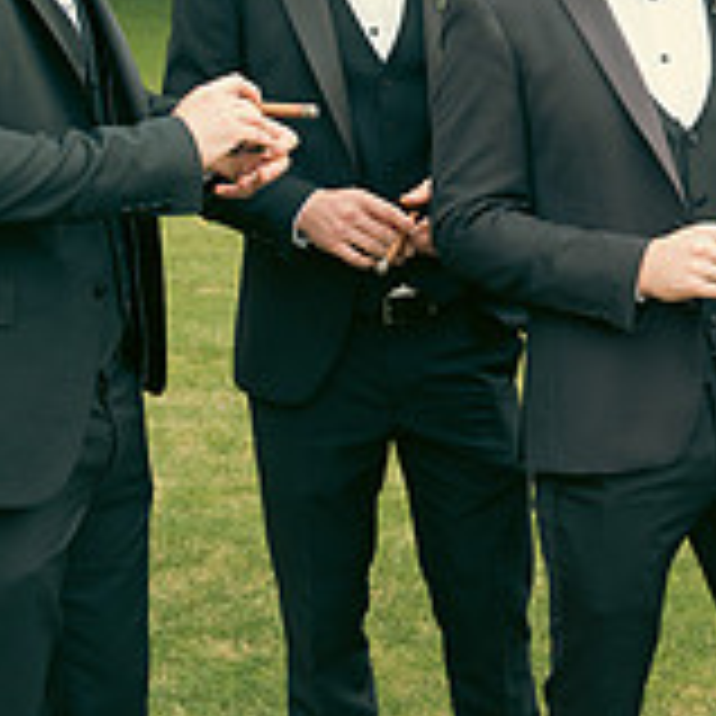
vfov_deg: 19.3
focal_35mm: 90
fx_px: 2106
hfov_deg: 18.4
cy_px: 272
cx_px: 829
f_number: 3.5
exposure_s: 1/320
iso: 200
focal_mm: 29
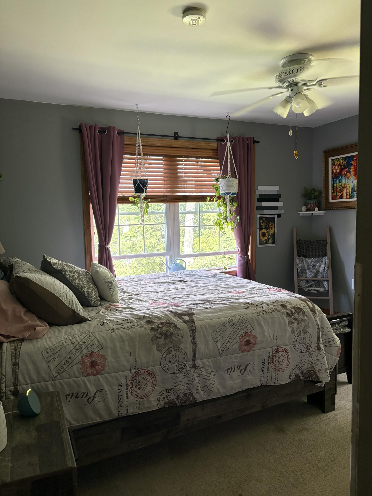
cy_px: 248
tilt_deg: -4.9
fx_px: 373
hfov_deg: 53.1
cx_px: 186
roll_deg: +2.1
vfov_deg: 67.3
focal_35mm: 26
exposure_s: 1/60
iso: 160
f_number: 1.6
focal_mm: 5.96
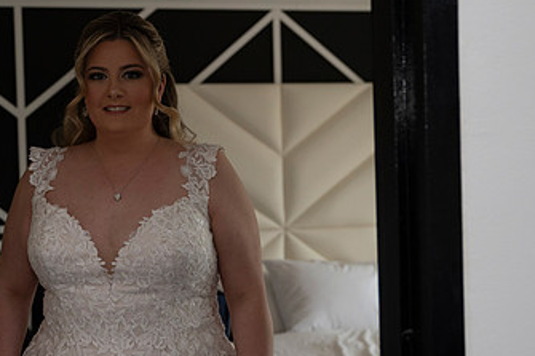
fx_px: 1159
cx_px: 107
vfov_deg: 17.4
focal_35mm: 78
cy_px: 223
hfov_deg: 25.6
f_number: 2.8
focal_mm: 45
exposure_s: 1/1600
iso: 1600
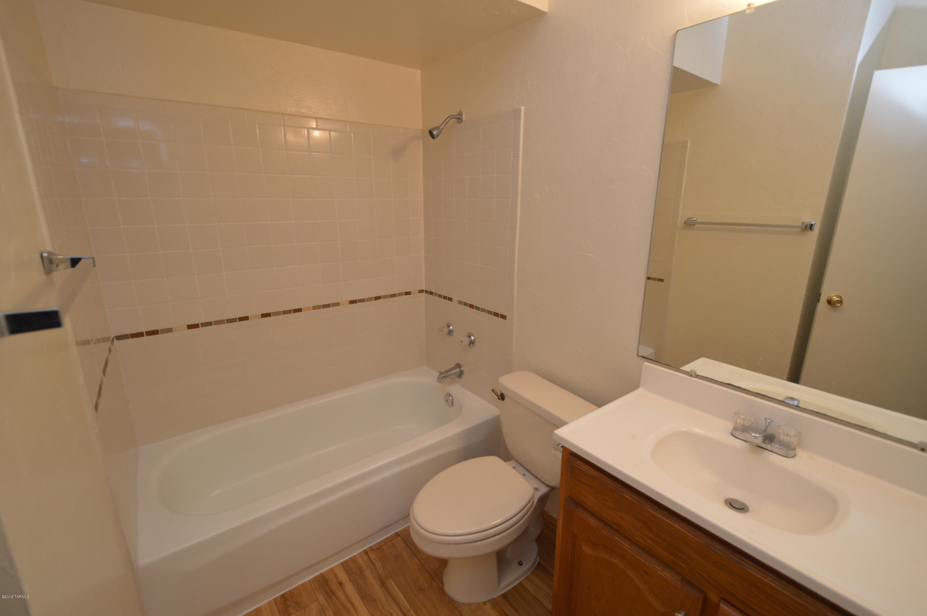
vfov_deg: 77.2
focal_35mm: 15
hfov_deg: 100.4
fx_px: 386
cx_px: 464
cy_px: 308
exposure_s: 1/60
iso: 450
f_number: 4
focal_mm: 10
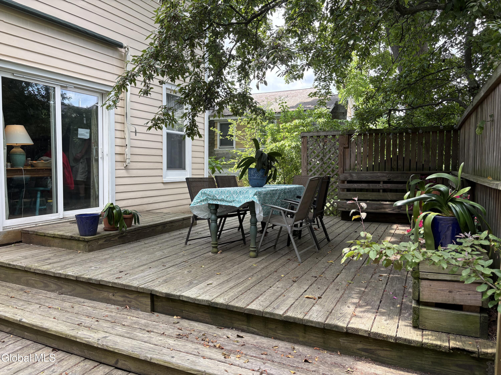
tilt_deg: -3.2
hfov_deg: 67.3
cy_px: 188
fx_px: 376
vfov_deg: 53.1
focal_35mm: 26
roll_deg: +0.7
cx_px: 250
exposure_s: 1/402
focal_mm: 5.96
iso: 64
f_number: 1.6
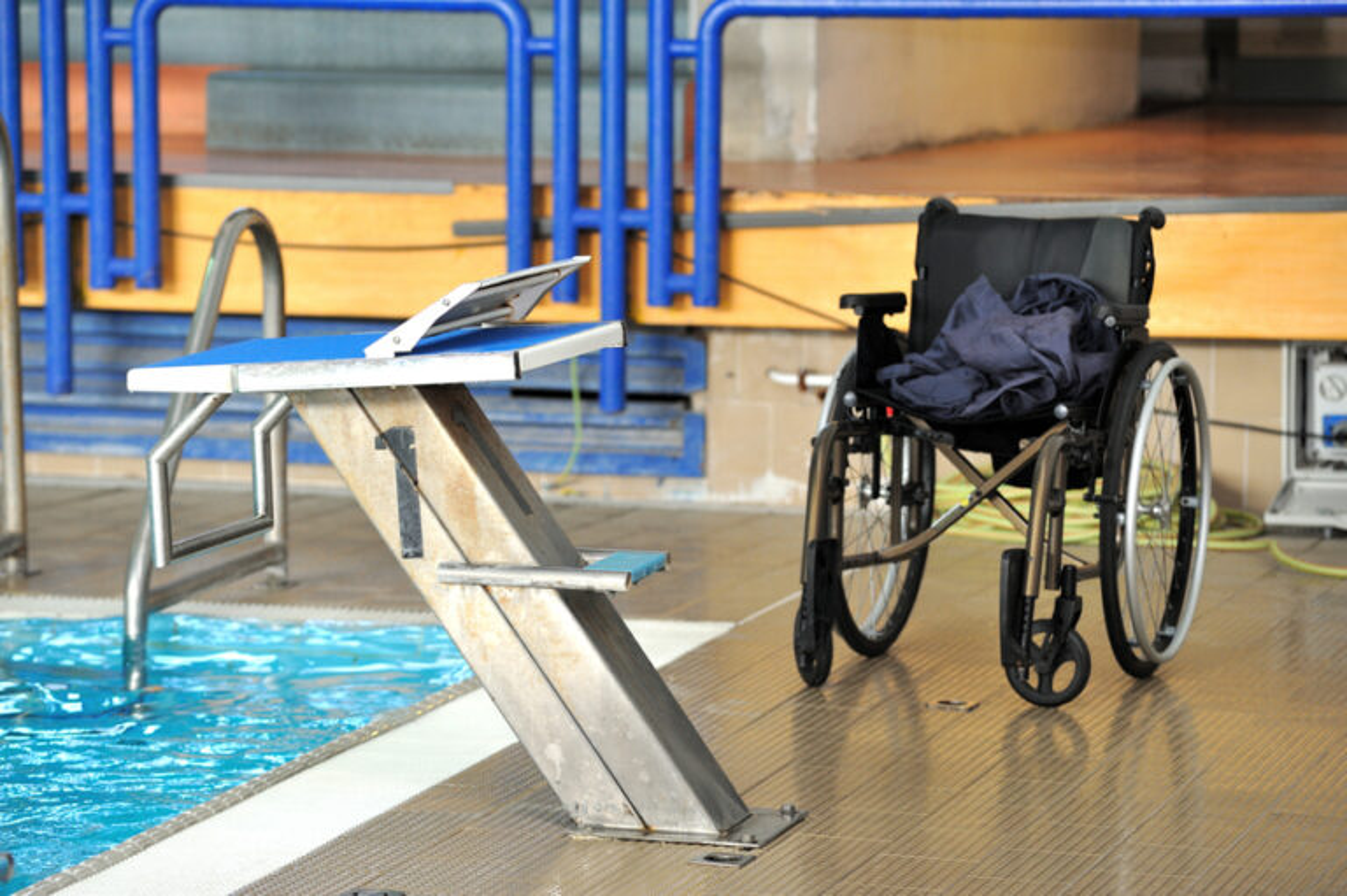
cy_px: 448
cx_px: 674
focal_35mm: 135
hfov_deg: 15.2
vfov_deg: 10.1
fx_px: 5048
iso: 1250
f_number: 5
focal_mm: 135
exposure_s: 1/200
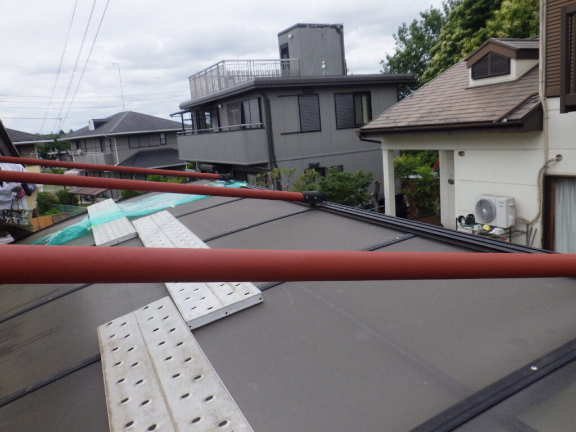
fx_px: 466
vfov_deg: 49.7
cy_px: 216
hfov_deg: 63.4
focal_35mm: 28
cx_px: 288
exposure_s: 1/1250
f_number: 4.2
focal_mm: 5
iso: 250
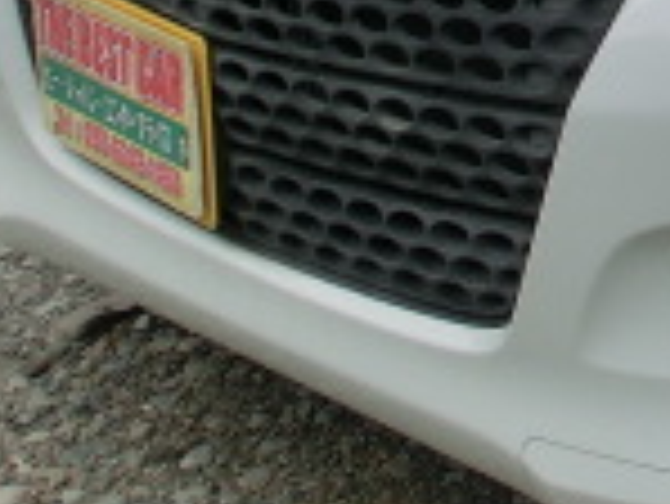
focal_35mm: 142
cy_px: -338
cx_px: 1201
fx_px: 2751
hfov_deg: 12.7
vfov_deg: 10.0
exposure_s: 1/60
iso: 100
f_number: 3.7
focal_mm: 5.86
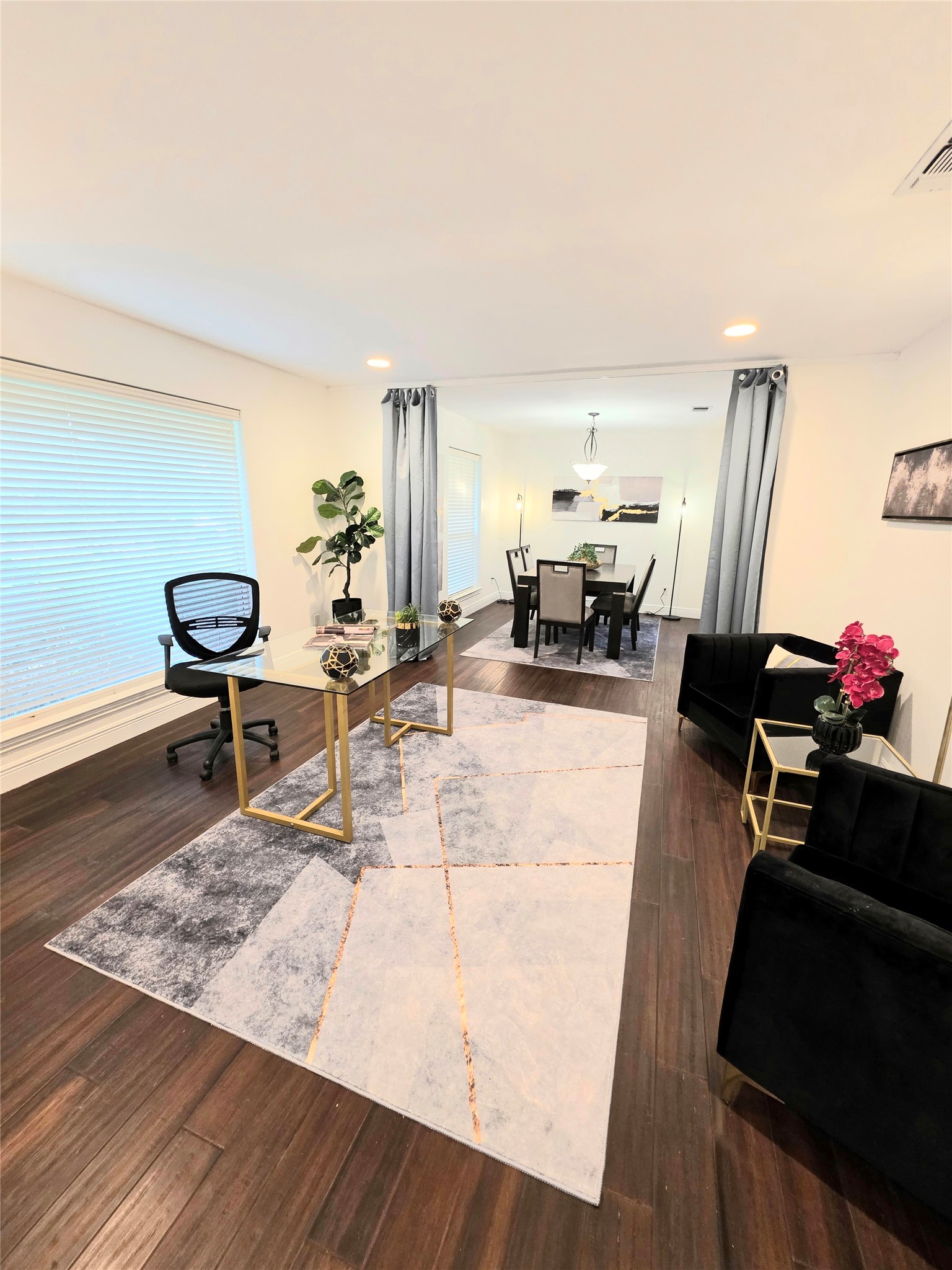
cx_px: 476
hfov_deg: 89.9
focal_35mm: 13
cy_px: 635
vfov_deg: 106.2
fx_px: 477
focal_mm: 2.2
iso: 250
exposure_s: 1/120
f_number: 1.9
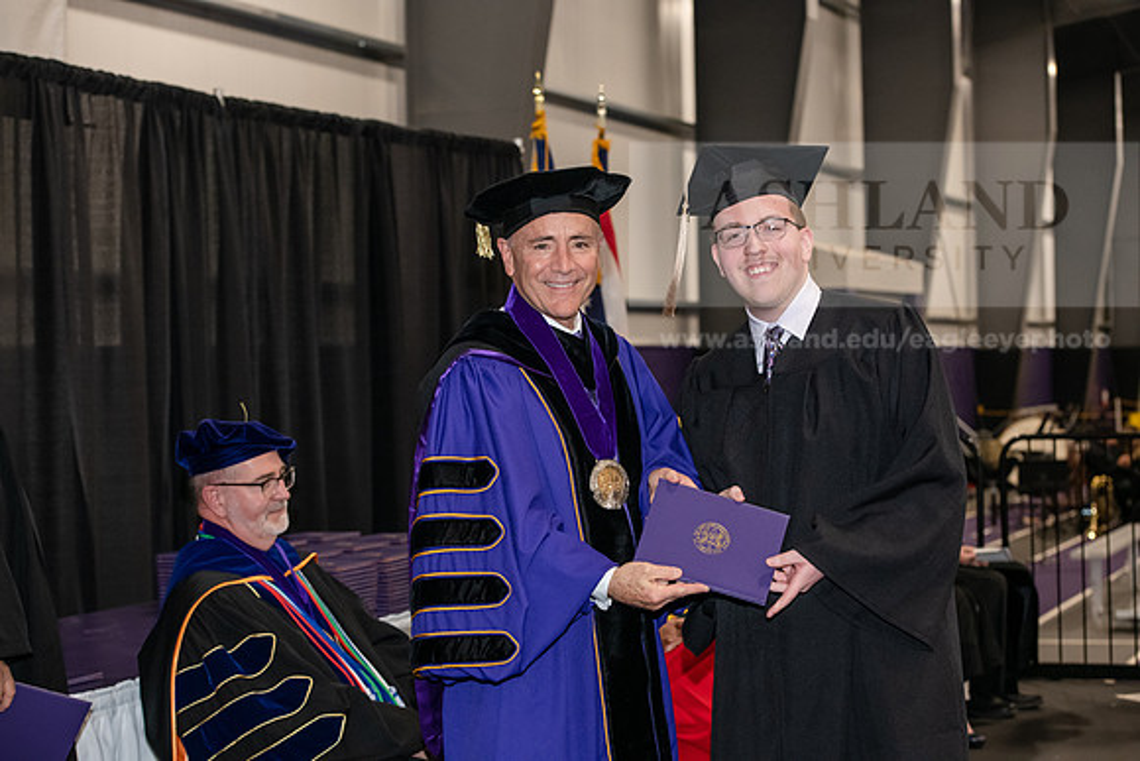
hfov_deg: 28.8
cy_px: 380
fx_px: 2217
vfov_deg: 19.5
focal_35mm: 70
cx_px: 570
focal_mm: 70
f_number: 5
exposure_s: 1/200
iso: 2500
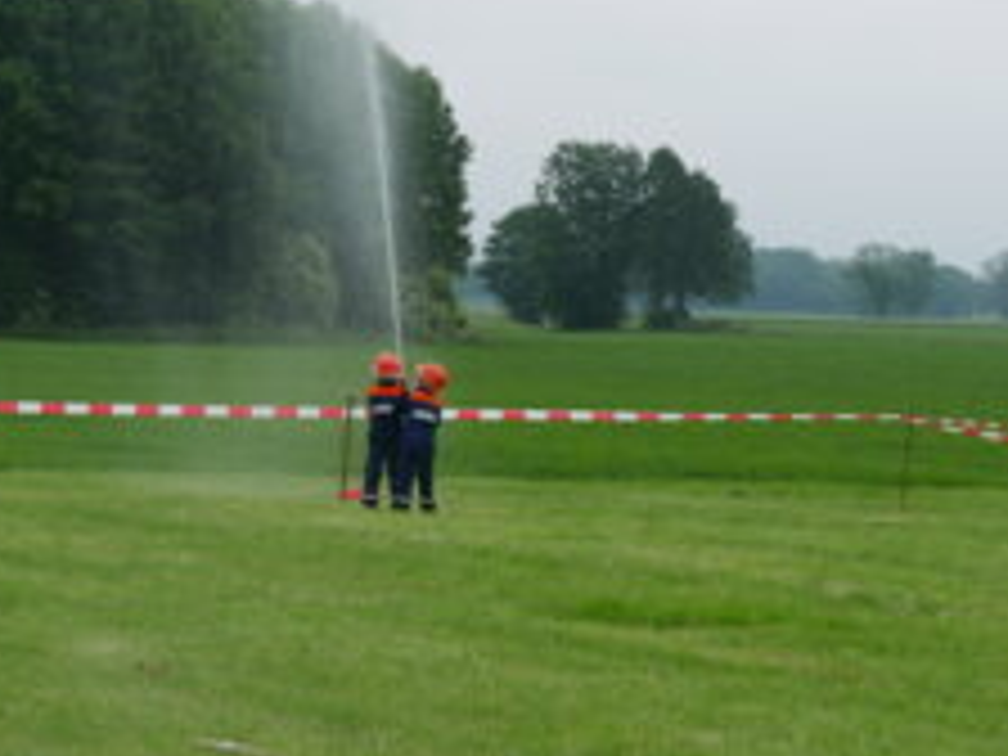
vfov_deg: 9.9
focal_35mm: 150
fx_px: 4368
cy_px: 140
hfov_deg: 13.1
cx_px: 180
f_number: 7.1
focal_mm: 42
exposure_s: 1/250
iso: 200
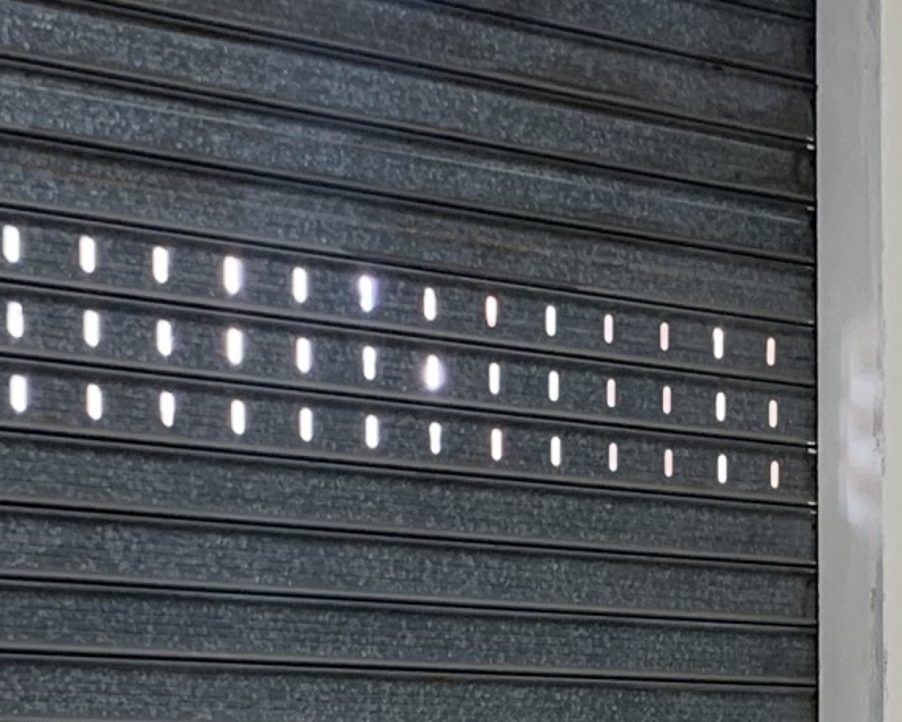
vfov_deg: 13.1
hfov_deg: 16.7
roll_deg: +0.2
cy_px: 899
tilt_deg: +1.0
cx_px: 737
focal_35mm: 114
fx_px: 3043
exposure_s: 1/65
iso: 100
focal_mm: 4.25
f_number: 1.8
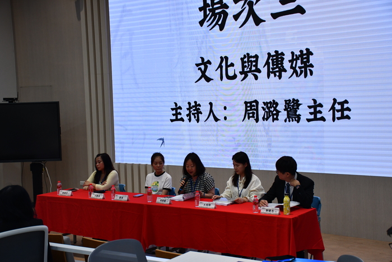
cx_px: 196
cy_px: 131
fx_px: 566
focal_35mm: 52
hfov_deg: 38.2
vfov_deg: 26.0
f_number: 4.2
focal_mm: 35
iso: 800
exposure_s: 1/160
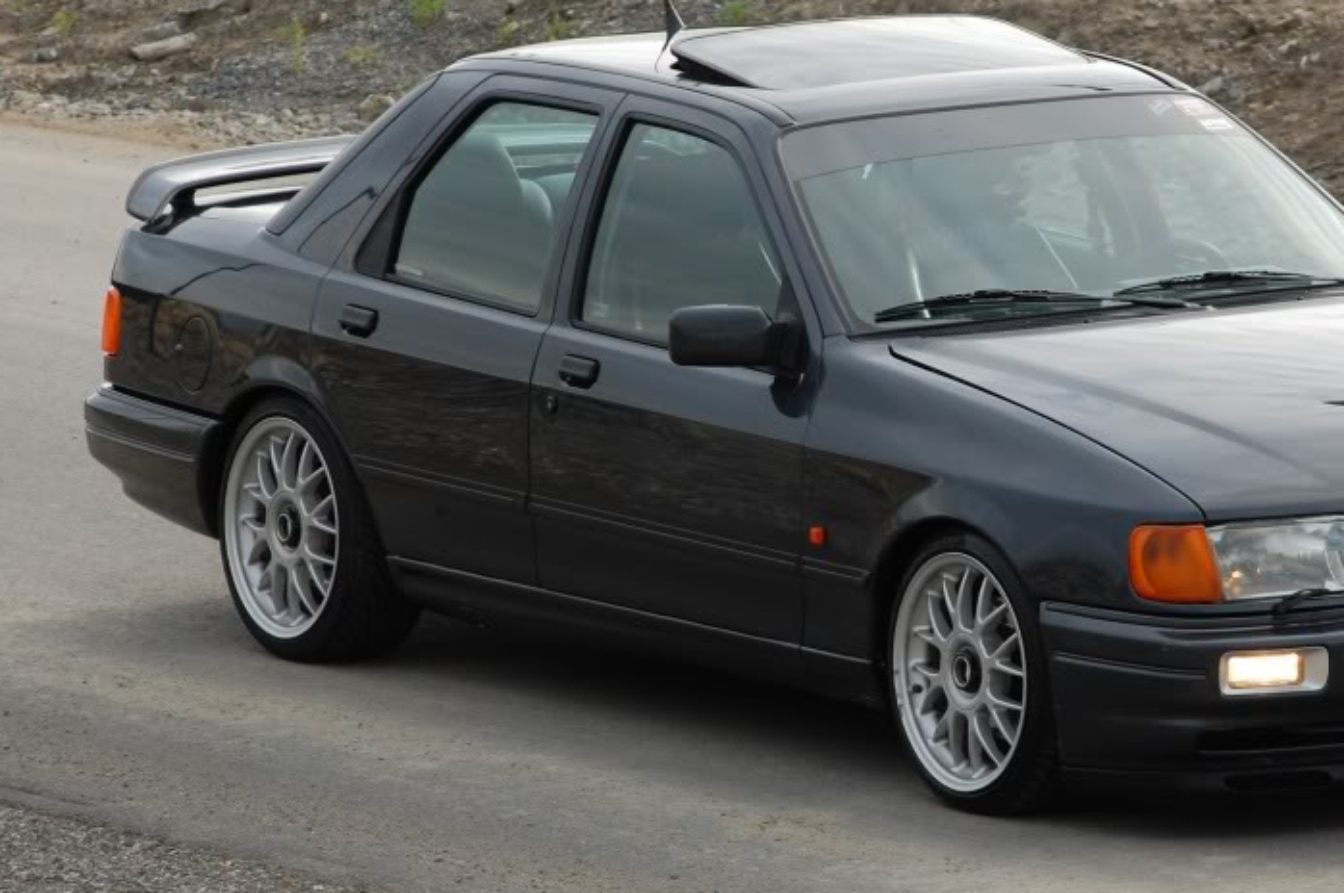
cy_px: 420
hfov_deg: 6.2
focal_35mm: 330
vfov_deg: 4.2
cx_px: 958
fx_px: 12308
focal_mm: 150
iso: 200
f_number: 7.1
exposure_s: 1/250
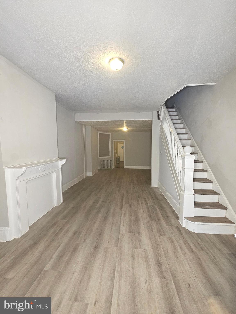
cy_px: 157
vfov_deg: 106.2
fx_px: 118
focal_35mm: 13
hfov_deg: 89.9
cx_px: 118
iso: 250
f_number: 2.2
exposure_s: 1/60
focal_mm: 2.2
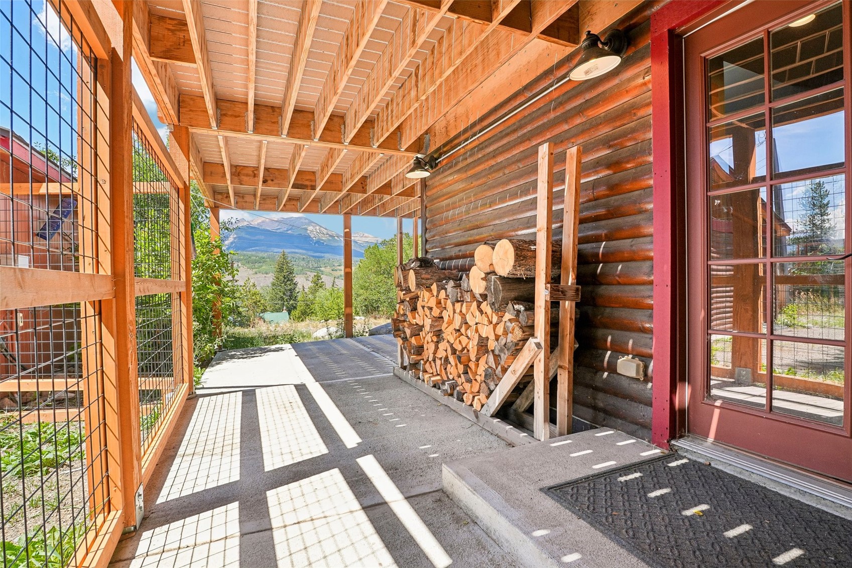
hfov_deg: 95.0
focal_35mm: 16
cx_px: 426
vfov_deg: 72.0
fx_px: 390
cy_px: 284
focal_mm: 11
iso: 100
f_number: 8
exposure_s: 1/90
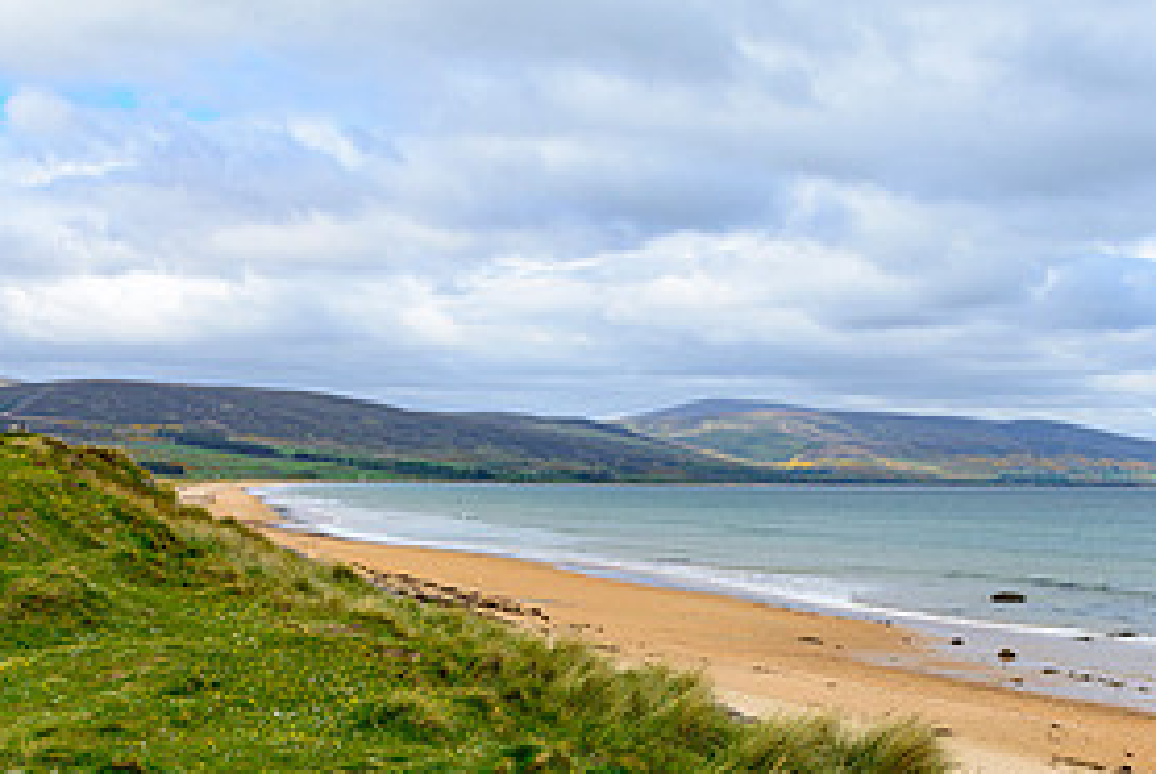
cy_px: 764
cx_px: 329
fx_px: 1607
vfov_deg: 25.8
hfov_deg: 38.8
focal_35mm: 50
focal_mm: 24
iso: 160
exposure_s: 1/320
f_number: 8
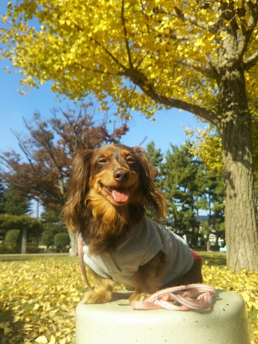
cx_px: 129
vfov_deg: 60.0
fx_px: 298
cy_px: 172
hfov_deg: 46.8
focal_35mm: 30
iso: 25
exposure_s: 1/616
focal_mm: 4
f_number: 2.2
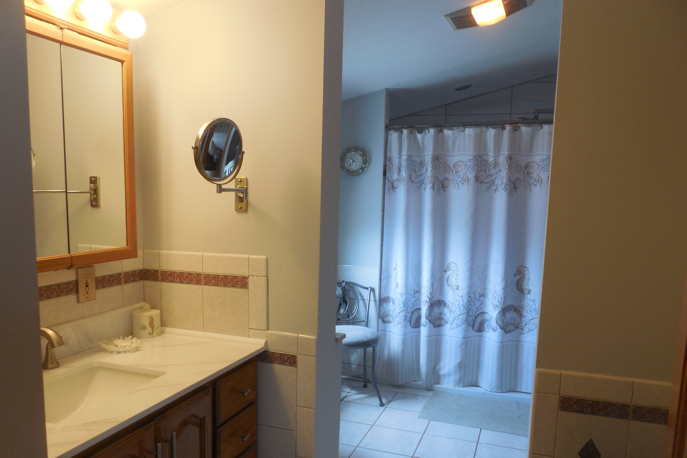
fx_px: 534
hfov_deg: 65.5
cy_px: 266
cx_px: 342
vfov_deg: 46.2
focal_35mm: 28
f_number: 3.5
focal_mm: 4.6
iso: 180
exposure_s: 1/30
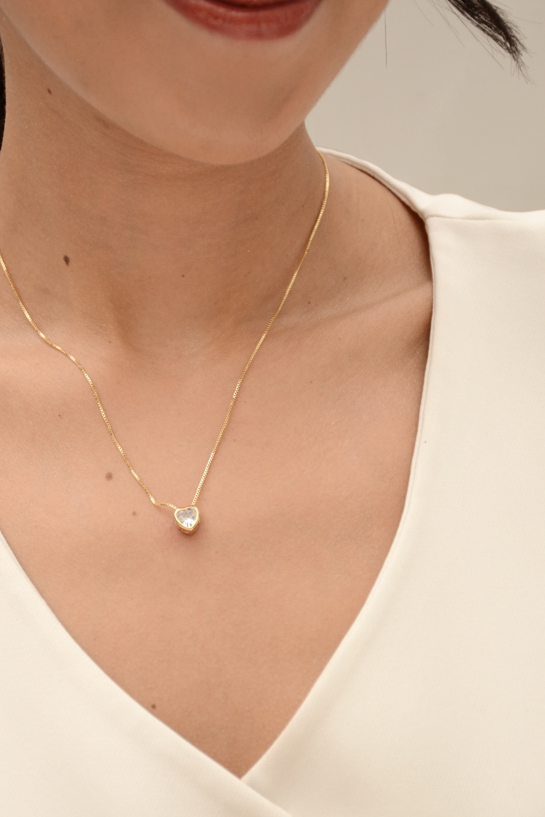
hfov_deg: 10.7
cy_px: 435
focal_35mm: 128
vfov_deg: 16.0
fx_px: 2906
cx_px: 210
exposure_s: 1/640
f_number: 6.3
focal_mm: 66
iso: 500
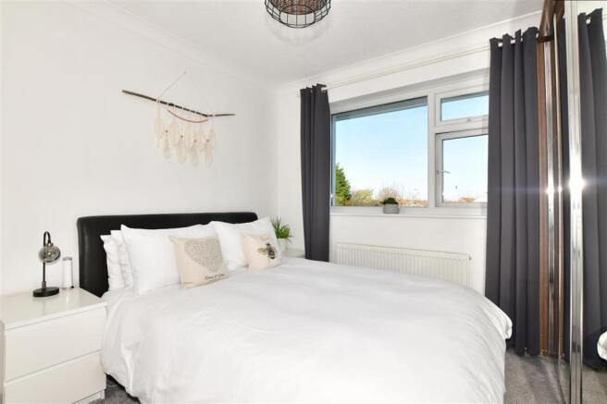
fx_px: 253
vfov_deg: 77.3
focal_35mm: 15
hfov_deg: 100.4
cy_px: 202
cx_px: 304
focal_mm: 10
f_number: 6.3
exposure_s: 1/250
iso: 200
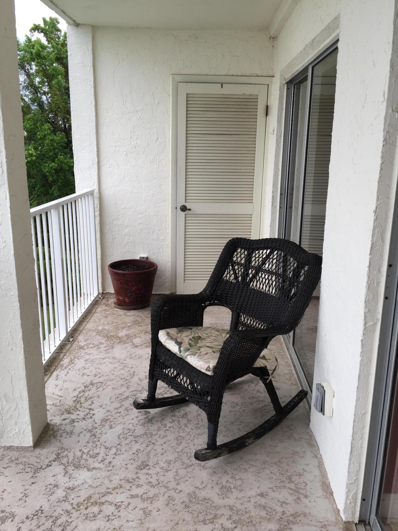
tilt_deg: -14.6
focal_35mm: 29
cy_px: 266
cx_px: 199
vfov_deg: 61.7
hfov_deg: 48.2
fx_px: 445
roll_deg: -0.3
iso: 32
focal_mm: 4.15
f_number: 2.2
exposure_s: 1/265
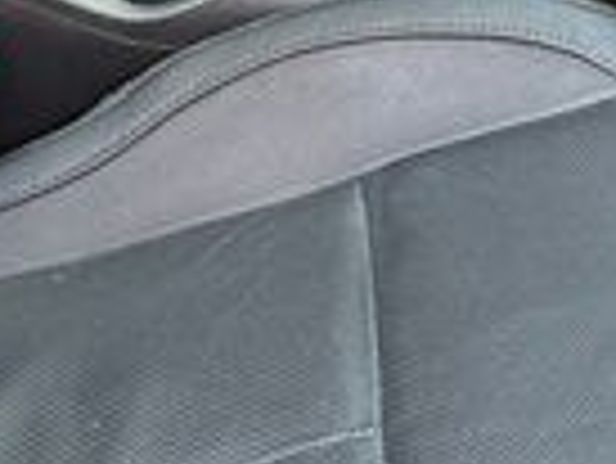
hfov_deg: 20.0
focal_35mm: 98
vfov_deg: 14.3
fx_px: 1745
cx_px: 382
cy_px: -185
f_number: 2.2
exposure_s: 1/99
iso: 320
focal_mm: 2.22
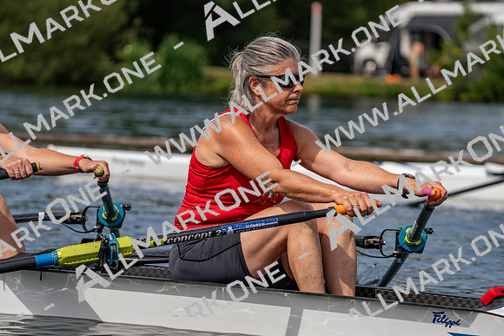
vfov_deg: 6.4
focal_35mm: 214
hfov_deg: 9.6
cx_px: 252
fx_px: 2997
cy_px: 168
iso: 200
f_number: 5.6
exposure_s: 1/1600
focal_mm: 214
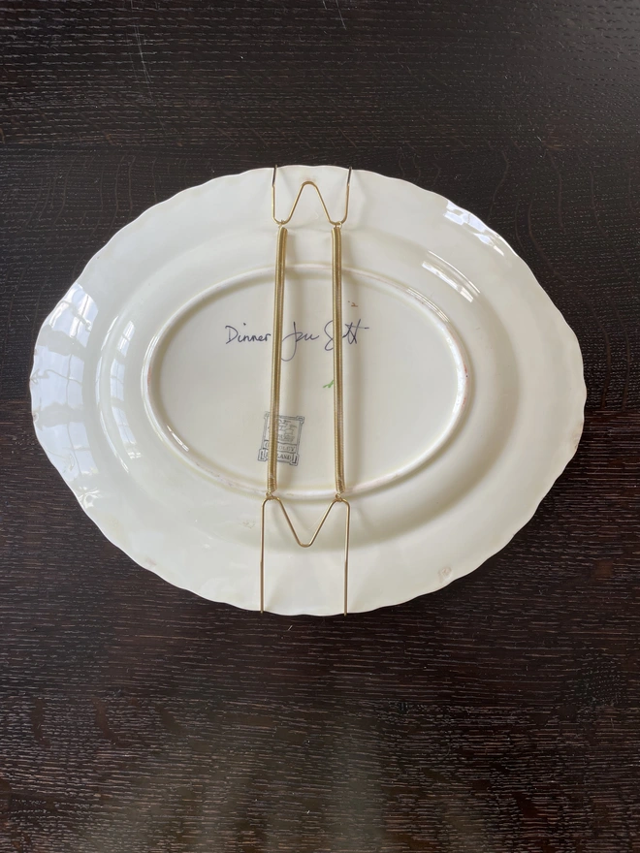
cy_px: 426
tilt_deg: -86.4
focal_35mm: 26
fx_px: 641
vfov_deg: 67.3
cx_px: 320
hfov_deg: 53.1
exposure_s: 1/133
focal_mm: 4.2
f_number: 1.6
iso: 32
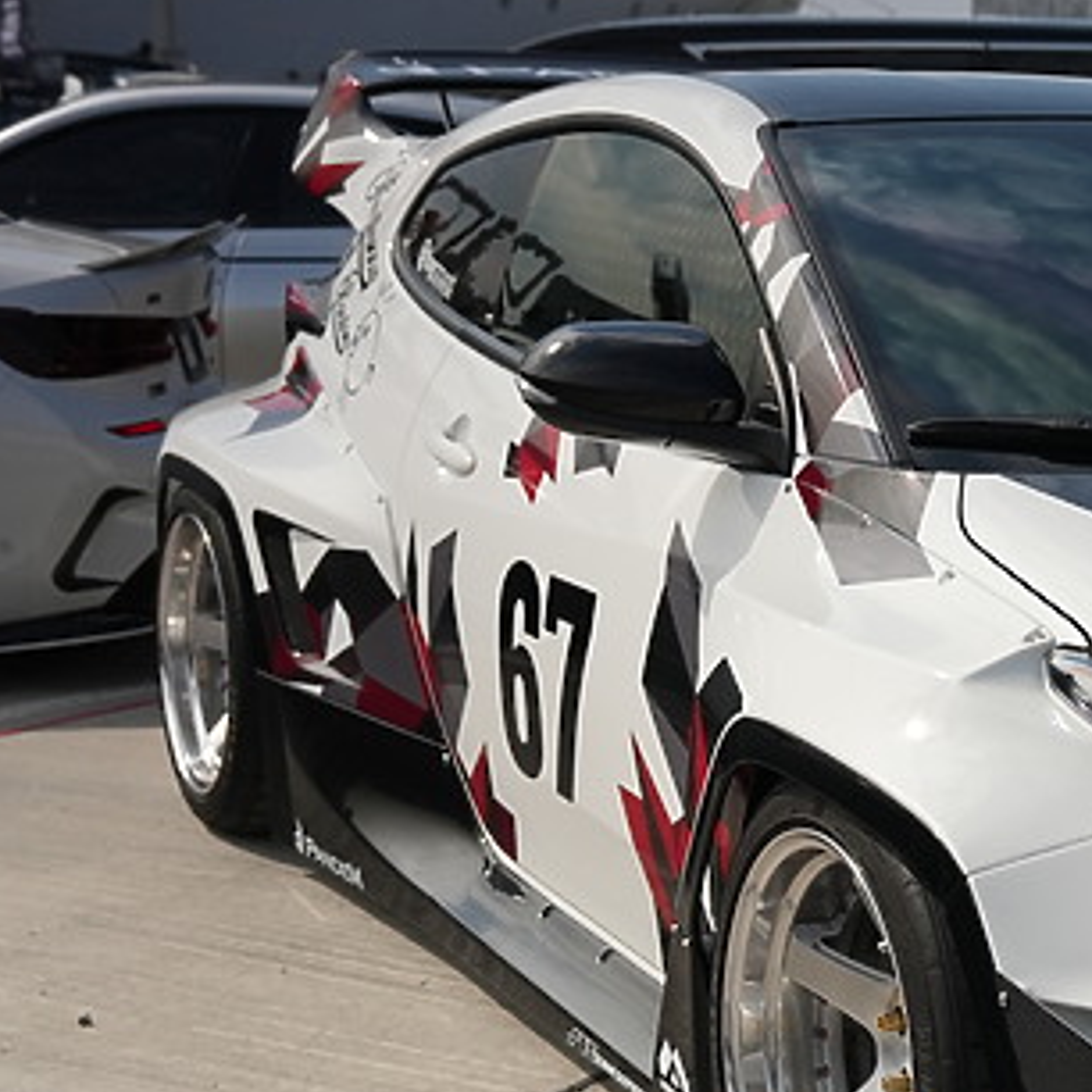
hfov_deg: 20.6
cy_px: 733
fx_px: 2784
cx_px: 1356
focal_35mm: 78
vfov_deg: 22.1
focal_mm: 36
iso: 1000
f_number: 4
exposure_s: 1/160
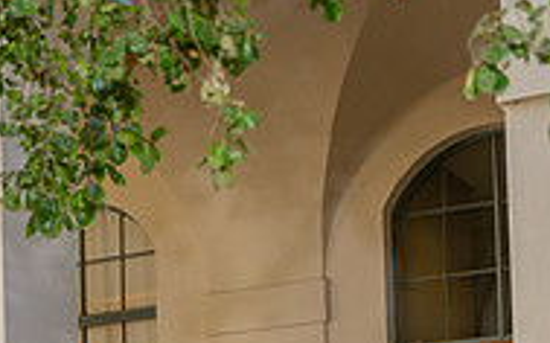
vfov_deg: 13.3
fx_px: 1379
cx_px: 218
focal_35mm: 92
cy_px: 529
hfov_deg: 22.5
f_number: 2.8
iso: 200
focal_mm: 38
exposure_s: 1/200
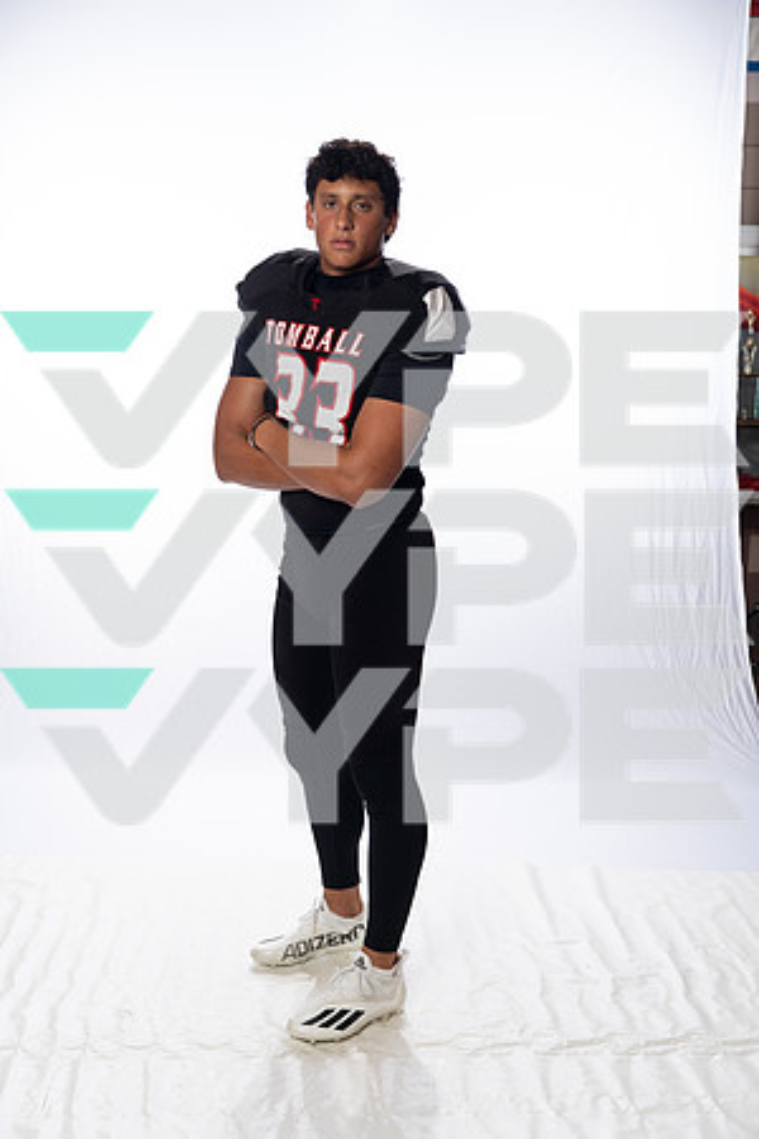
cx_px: 380
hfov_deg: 31.9
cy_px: 570
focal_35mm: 42
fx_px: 1328
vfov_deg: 46.4
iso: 400
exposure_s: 1/250
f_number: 4
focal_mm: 42
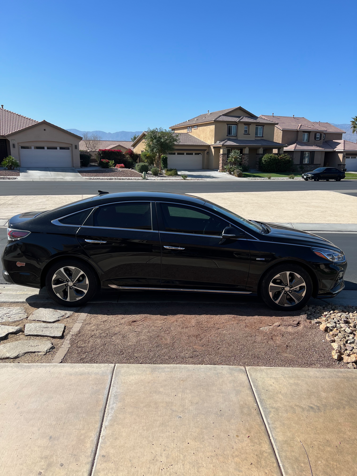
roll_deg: -0.5
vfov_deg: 67.3
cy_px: 238
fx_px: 358
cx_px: 178
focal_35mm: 26
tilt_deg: -13.4
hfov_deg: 53.1
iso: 50
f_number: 1.5
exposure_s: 1/3968
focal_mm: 5.7
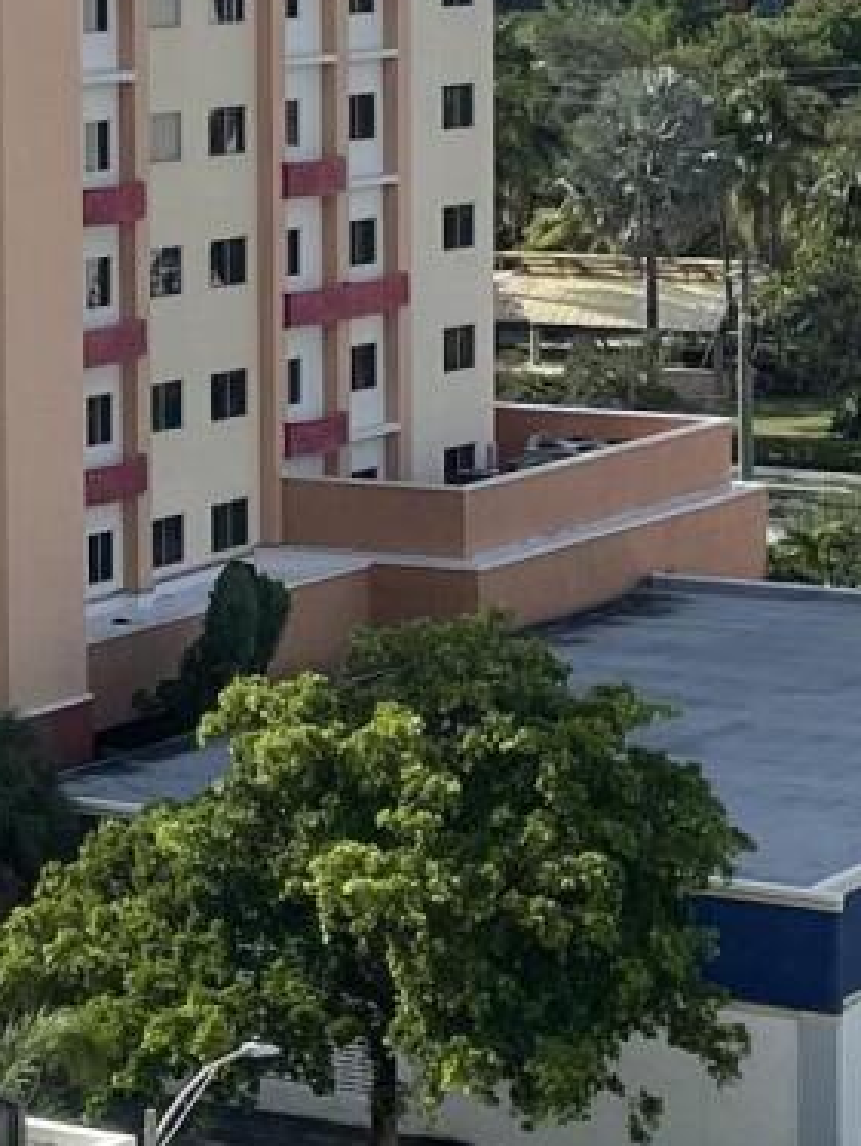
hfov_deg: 10.5
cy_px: 270
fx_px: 4605
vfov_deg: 14.1
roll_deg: +1.0
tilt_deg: -3.3
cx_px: -119
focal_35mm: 139
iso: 32
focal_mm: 4.2
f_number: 1.6
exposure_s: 1/5556
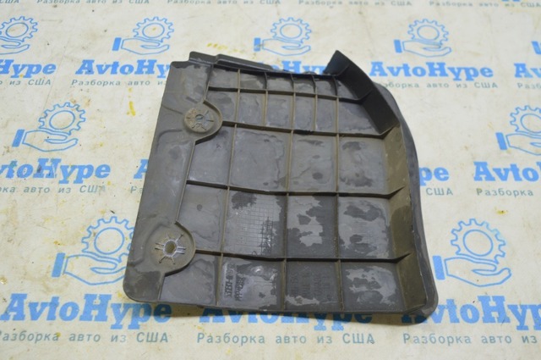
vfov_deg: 39.9
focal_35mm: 33
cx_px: 270
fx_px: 495
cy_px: 180
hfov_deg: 57.3
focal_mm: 22
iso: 400
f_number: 5.6
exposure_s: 1/20
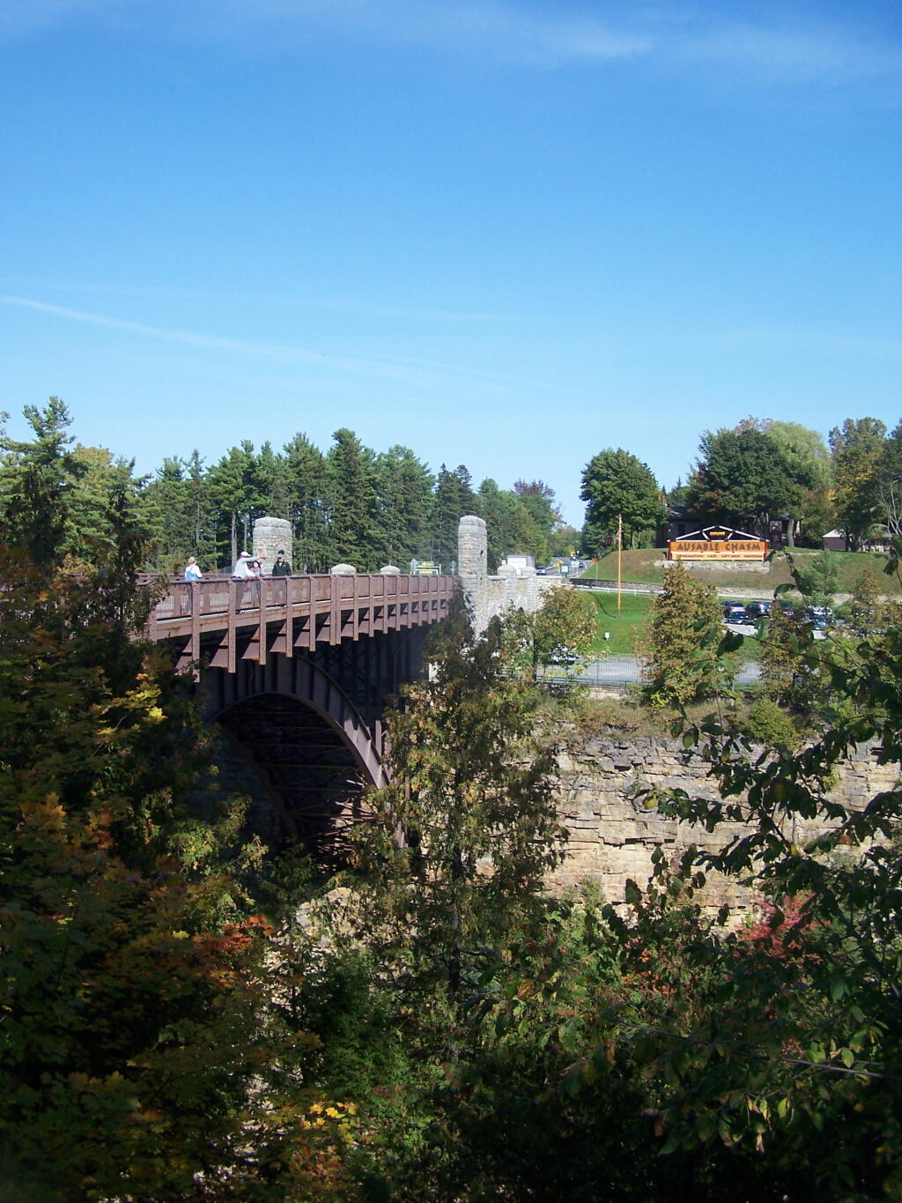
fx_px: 1320
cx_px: 451
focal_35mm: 38
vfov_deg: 49.0
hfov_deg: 37.7
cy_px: 602
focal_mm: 6.3
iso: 80
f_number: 2.8
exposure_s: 1/1000
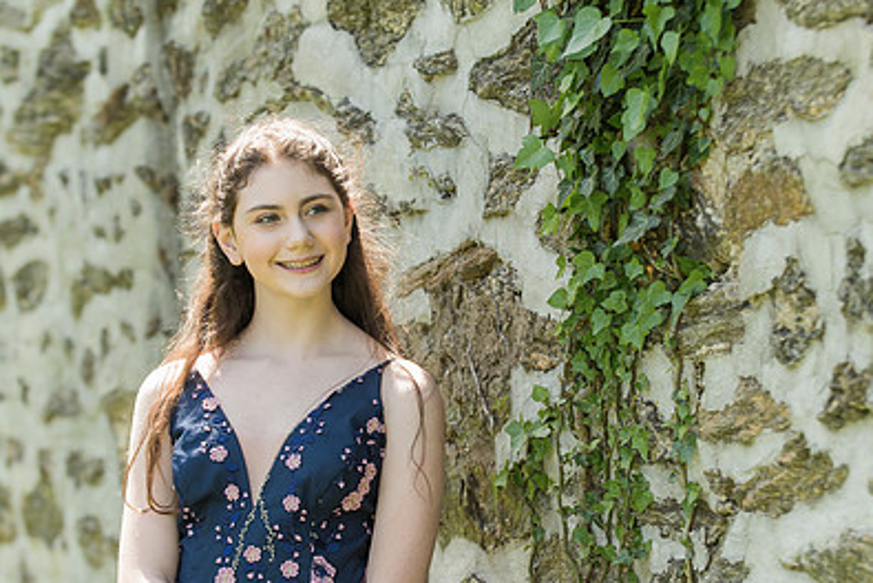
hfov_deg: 15.5
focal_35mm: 132
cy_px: 343
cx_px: 497
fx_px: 3203
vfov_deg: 10.4
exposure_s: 1/800
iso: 400
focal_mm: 90
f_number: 3.2
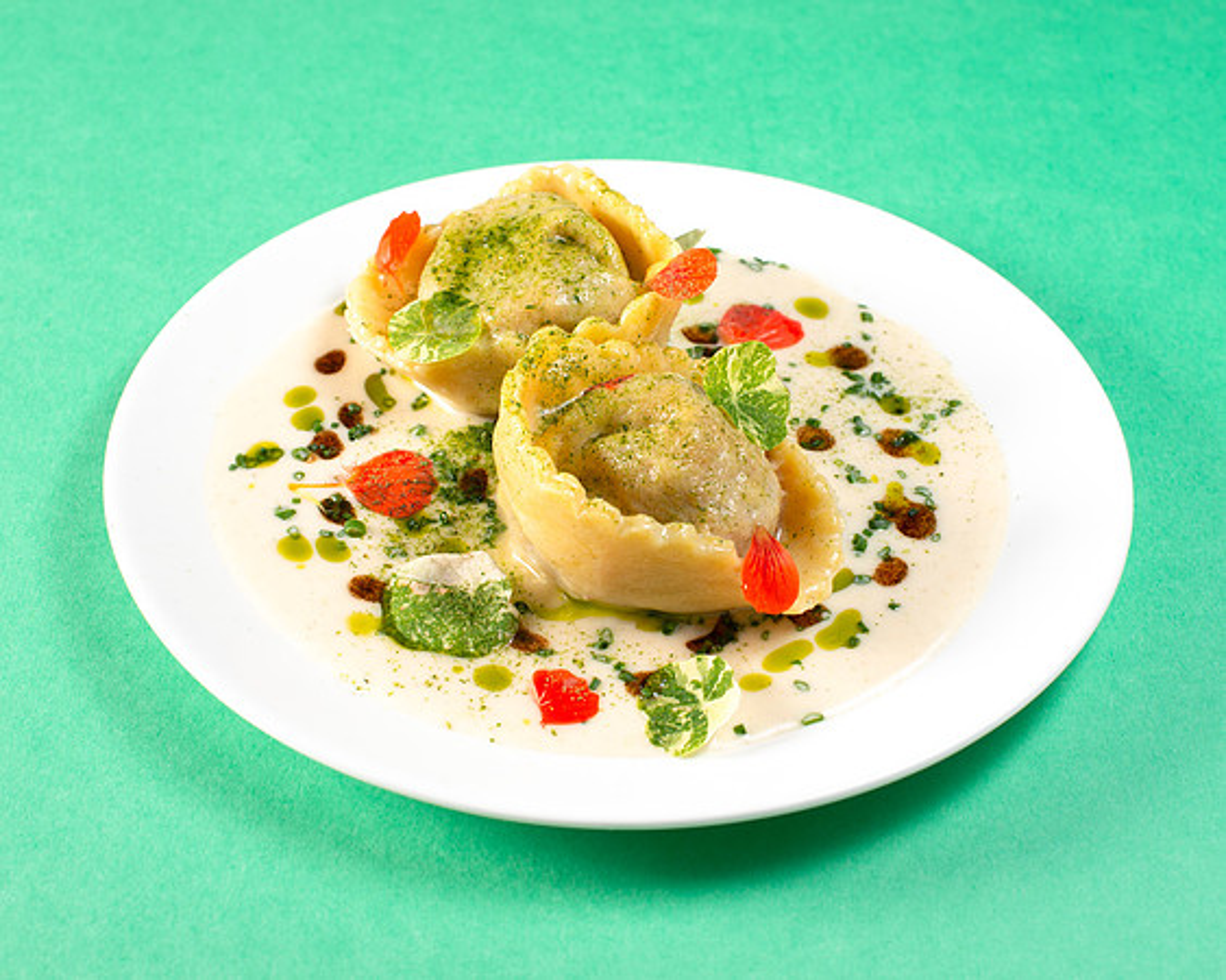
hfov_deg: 33.4
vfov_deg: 27.0
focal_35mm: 56
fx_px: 2041
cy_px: 490
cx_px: 644
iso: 200
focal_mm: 50
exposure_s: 1/200
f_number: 9
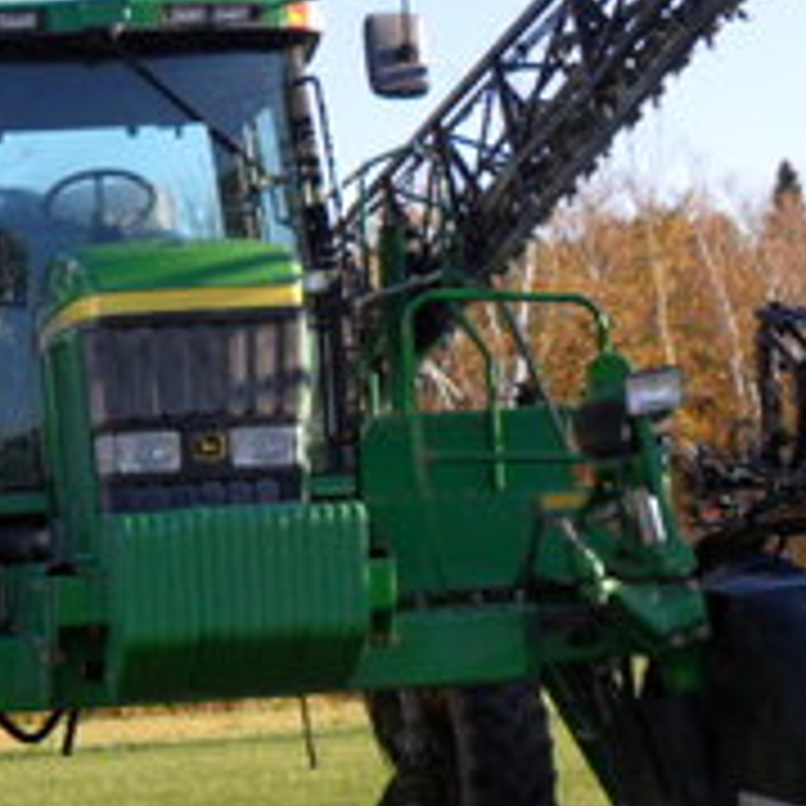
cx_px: 45
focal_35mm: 94
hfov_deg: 18.1
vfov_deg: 18.5
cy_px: 500
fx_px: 2476
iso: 80
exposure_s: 1/500
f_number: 3
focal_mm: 6.3
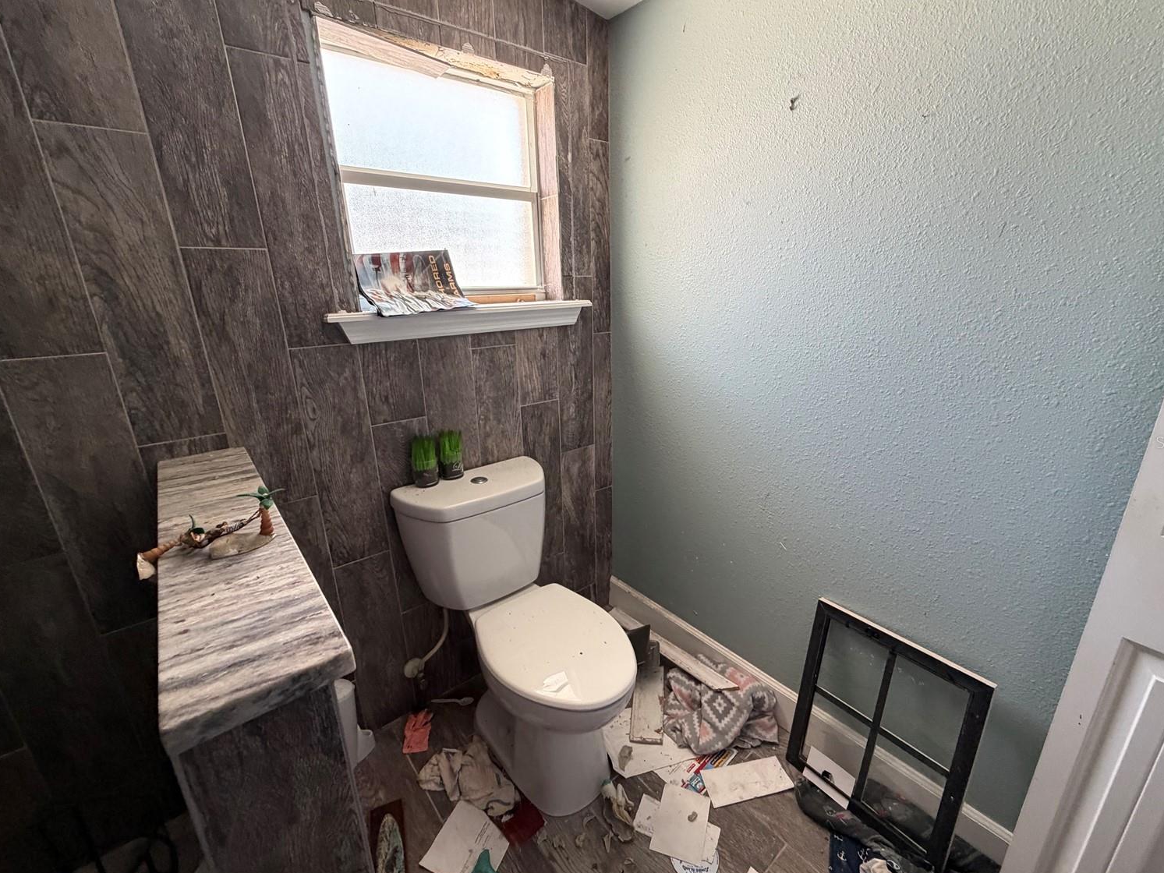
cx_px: 606
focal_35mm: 15
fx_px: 504
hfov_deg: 98.1
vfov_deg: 81.8
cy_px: 442
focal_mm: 2.22
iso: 320
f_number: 2.2
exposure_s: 1/67
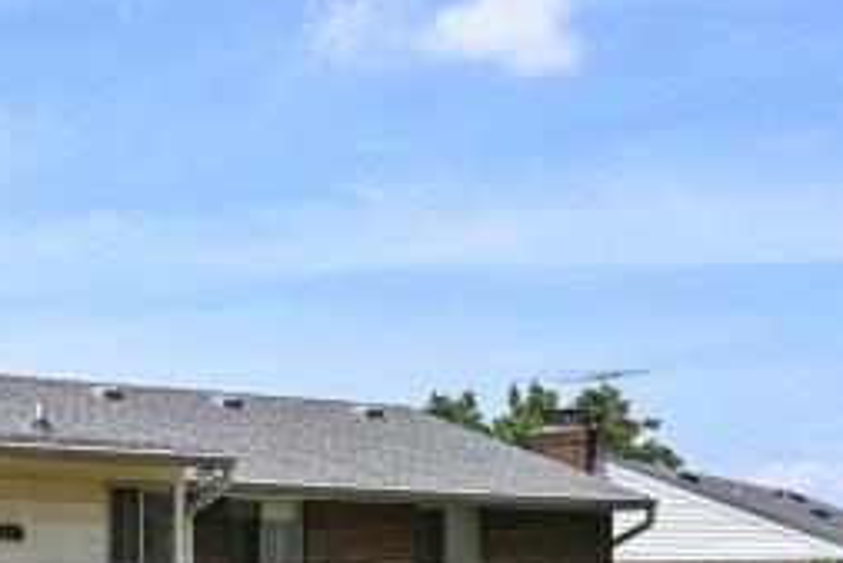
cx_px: 137
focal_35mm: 83
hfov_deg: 24.0
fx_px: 1945
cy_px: 596
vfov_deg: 16.1
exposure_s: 1/400
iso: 100
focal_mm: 14
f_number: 7.1
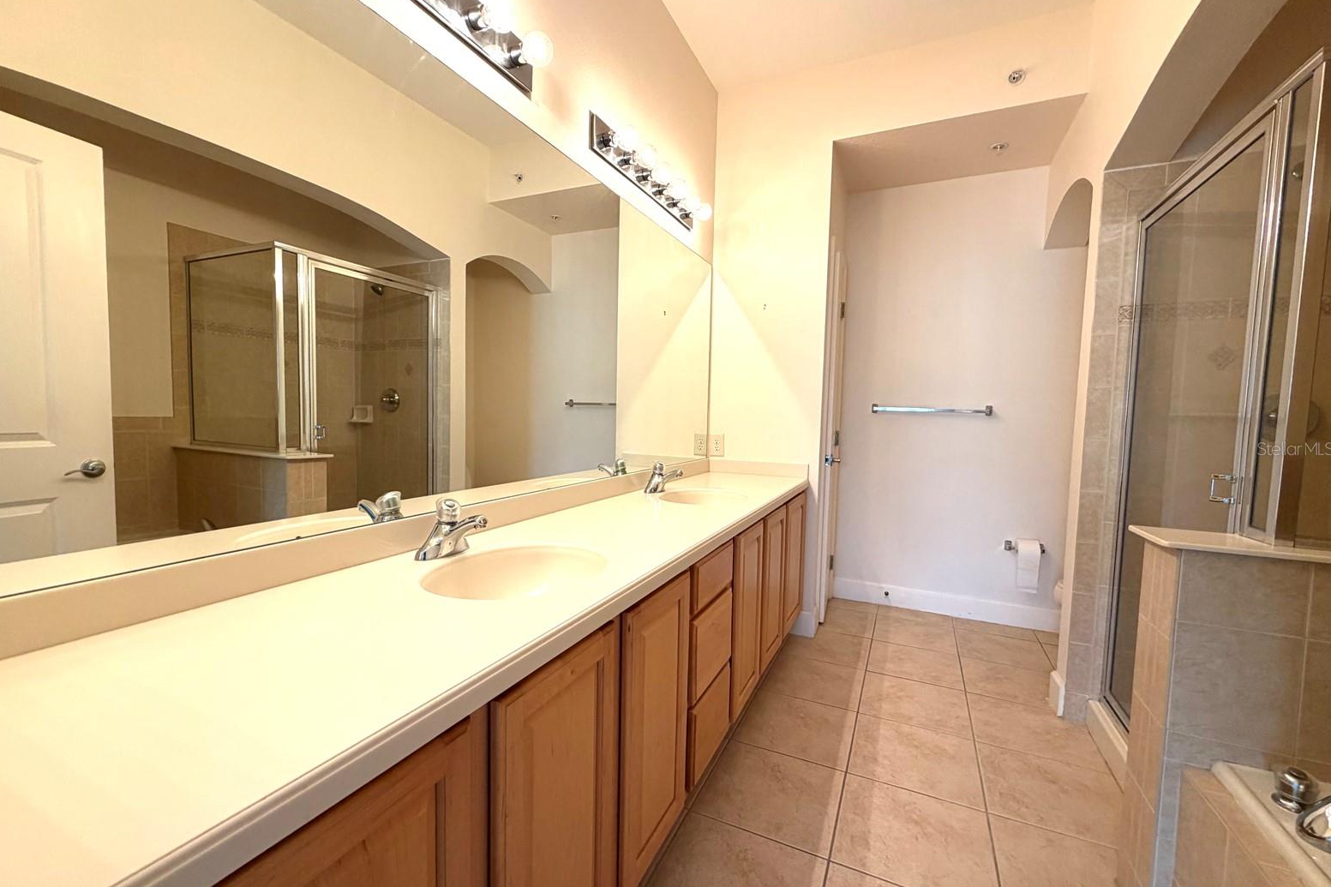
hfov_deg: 100.4
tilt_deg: -4.2
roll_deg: -1.1
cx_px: 652
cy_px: 448
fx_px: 554
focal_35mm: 15
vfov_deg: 77.3
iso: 200
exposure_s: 1/120
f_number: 2.2
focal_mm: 2.22
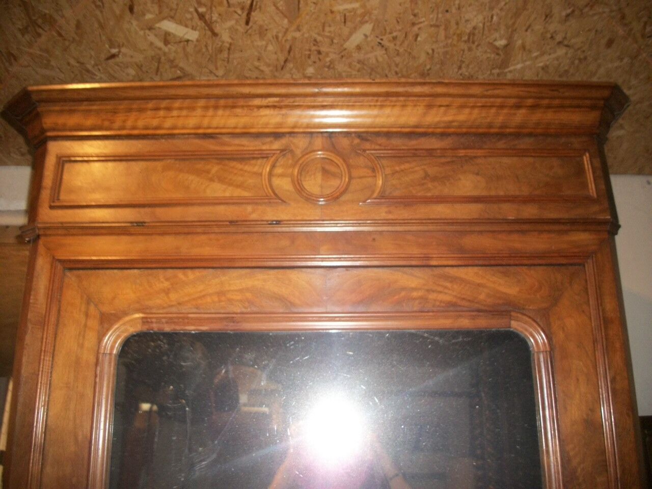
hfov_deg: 56.8
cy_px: 244
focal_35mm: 32
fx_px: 603
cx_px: 326
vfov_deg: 44.2
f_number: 2.9
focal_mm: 5.7
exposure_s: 1/30
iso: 160
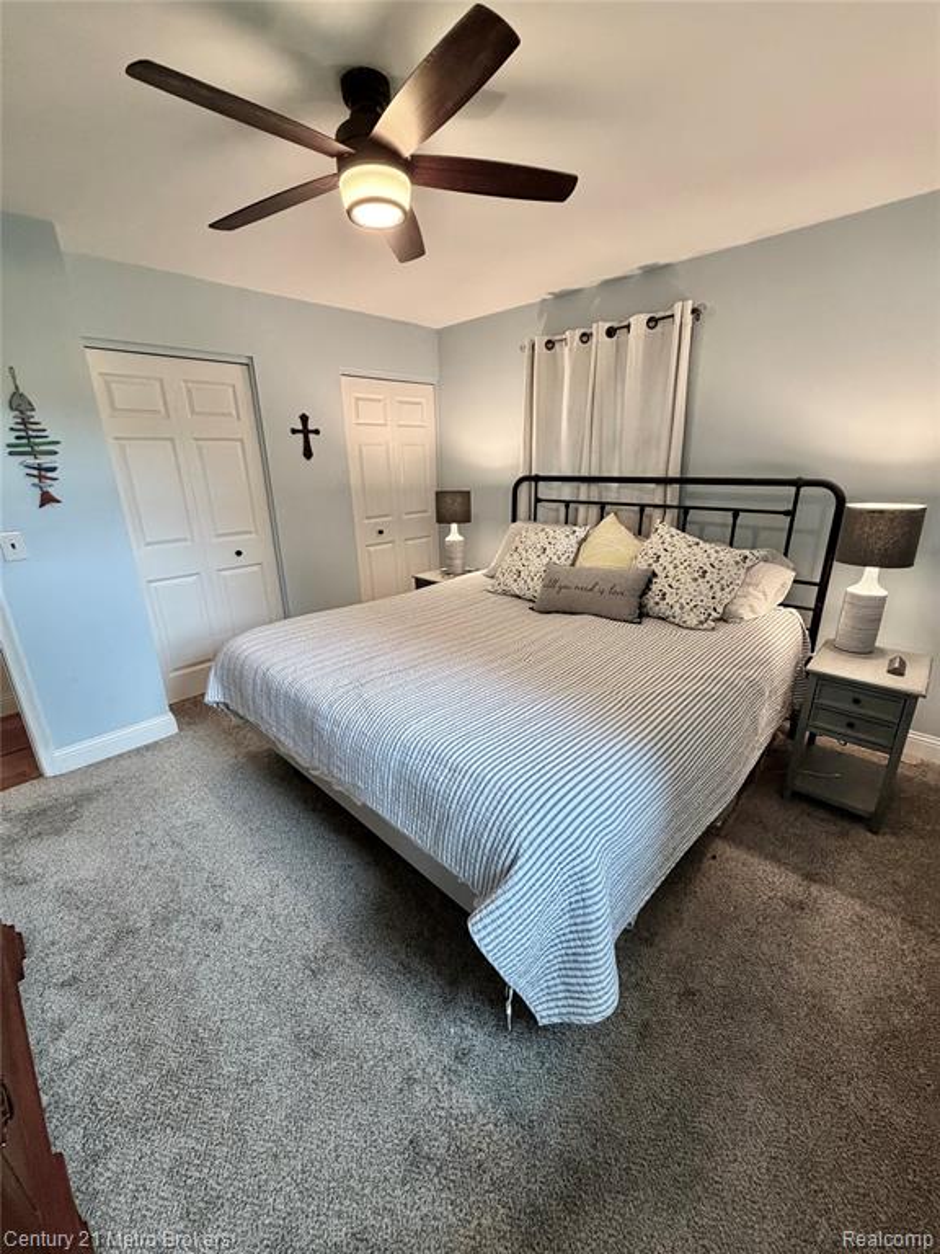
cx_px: 470
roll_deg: +2.0
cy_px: 627
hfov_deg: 85.7
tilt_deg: -18.4
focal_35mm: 14
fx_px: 507
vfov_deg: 102.1
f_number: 2.2
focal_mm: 2.22
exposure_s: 1/60
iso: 400
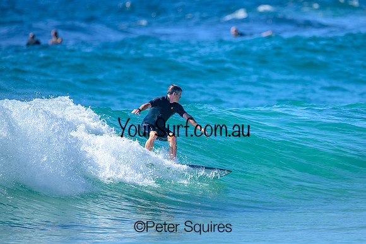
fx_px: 11184
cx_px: 216
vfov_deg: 1.3
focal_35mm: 1100
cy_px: 99
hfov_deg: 1.9
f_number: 6.3
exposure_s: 1/2500
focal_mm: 800
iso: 500
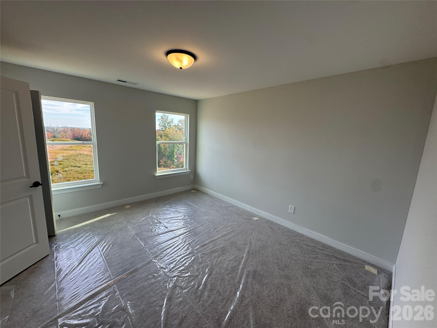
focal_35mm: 14
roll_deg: -4.6
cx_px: 218
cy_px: 164
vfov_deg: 85.7
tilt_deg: -12.5
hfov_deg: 102.1
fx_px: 177
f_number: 2.2
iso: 50
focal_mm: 2.22
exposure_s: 1/120
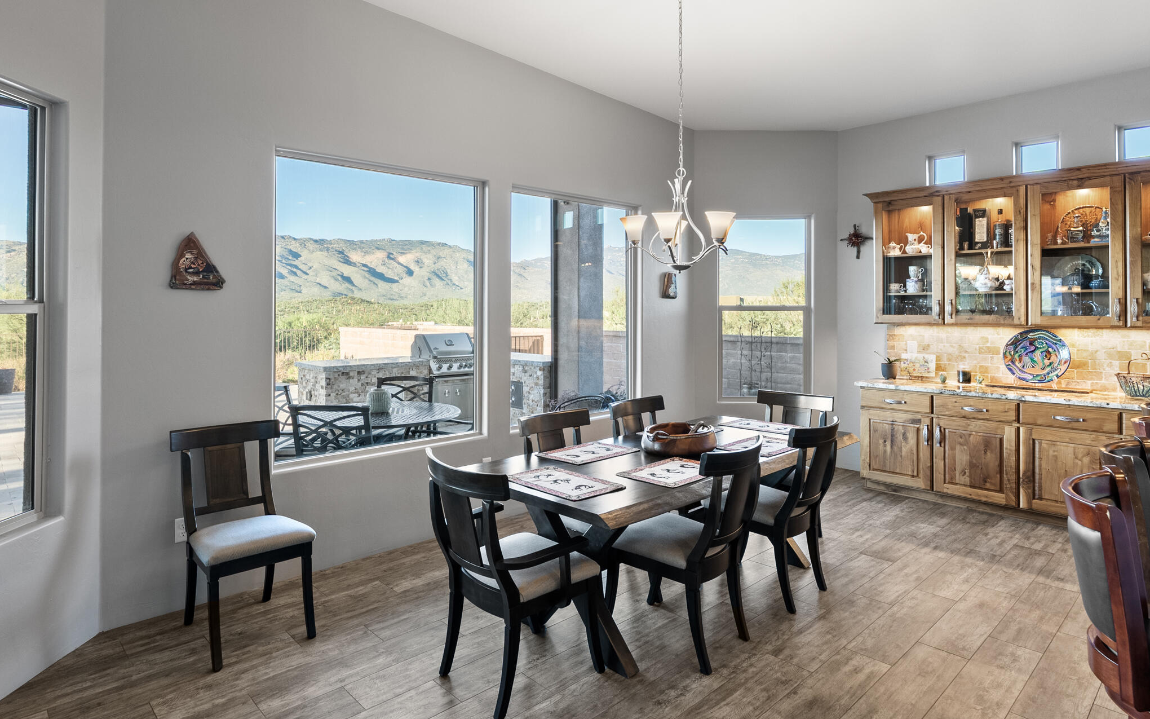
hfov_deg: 84.9
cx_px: 524
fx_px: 627
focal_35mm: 20
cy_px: 304
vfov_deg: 59.4
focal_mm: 16
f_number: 8
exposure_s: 1/1.25
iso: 200
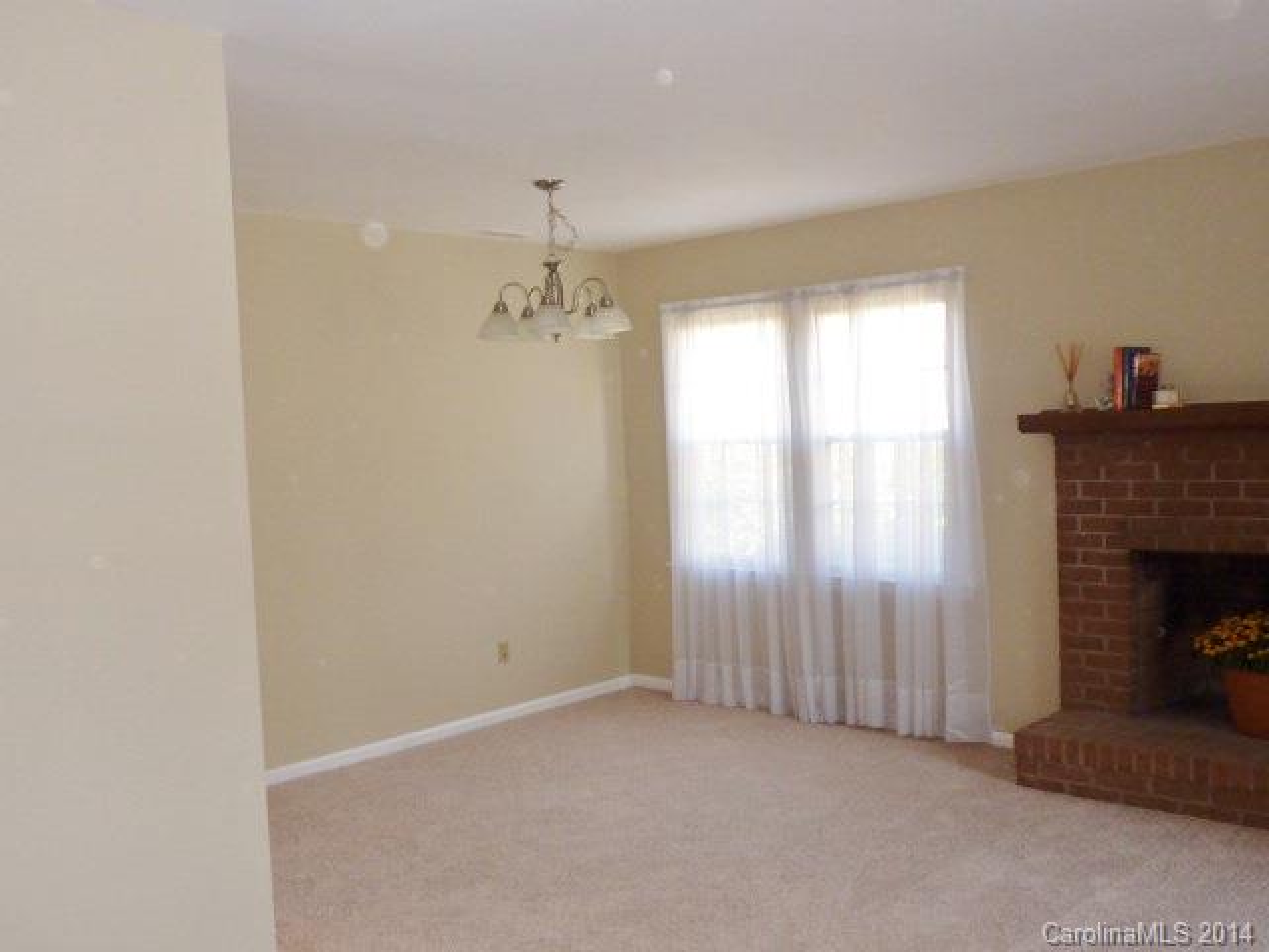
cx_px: 634
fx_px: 1173
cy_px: 476
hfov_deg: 56.8
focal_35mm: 32
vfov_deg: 44.2
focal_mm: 4.1
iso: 100
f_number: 3.3
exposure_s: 1/30
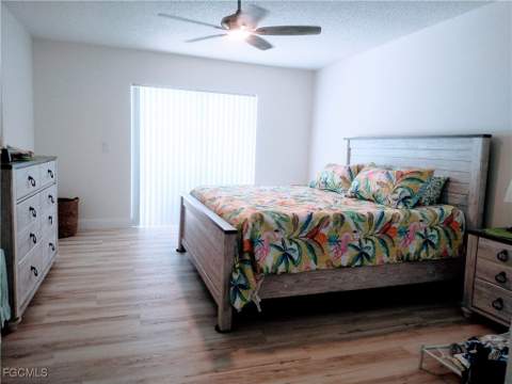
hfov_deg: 69.4
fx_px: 370
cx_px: 256
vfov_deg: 54.9
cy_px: 192
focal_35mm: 25
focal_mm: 4.71
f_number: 1.7
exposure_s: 1/116
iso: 100
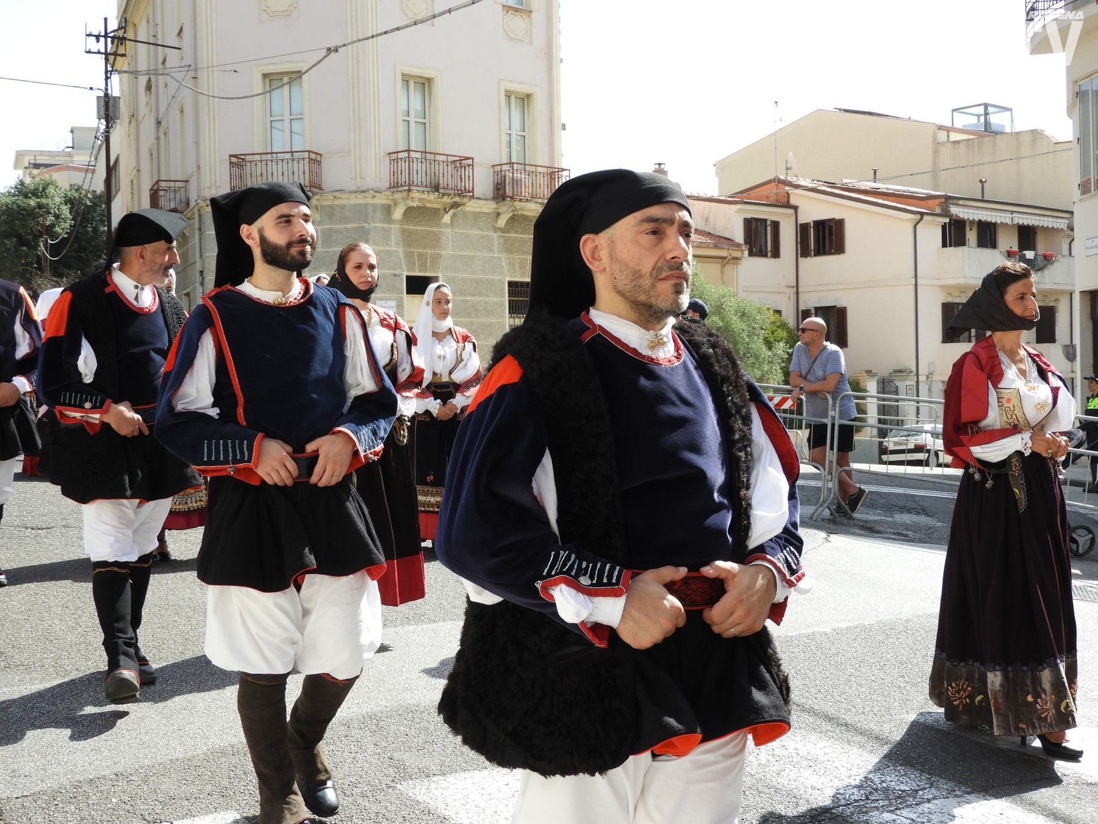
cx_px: 549
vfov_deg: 29.1
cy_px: 412
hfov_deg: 38.2
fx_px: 1586
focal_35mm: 50
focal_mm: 9
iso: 100
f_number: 4
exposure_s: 1/320
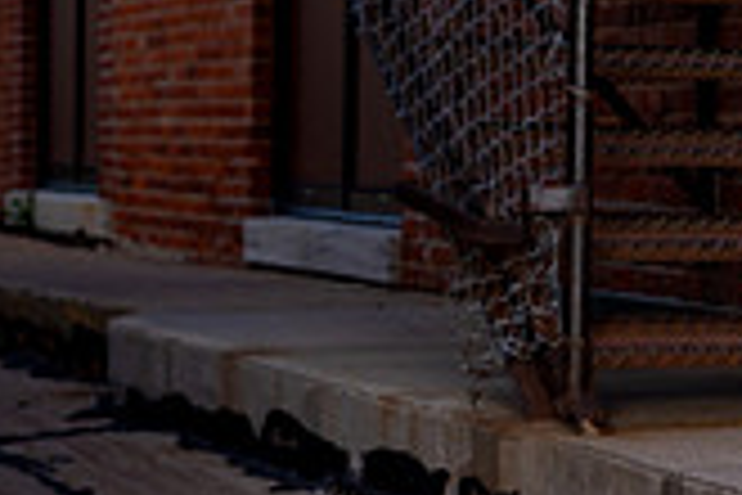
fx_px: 2906
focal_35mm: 141
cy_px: 340
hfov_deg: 13.6
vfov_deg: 9.7
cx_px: 1142
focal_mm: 40
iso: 160
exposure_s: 1/160
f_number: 4
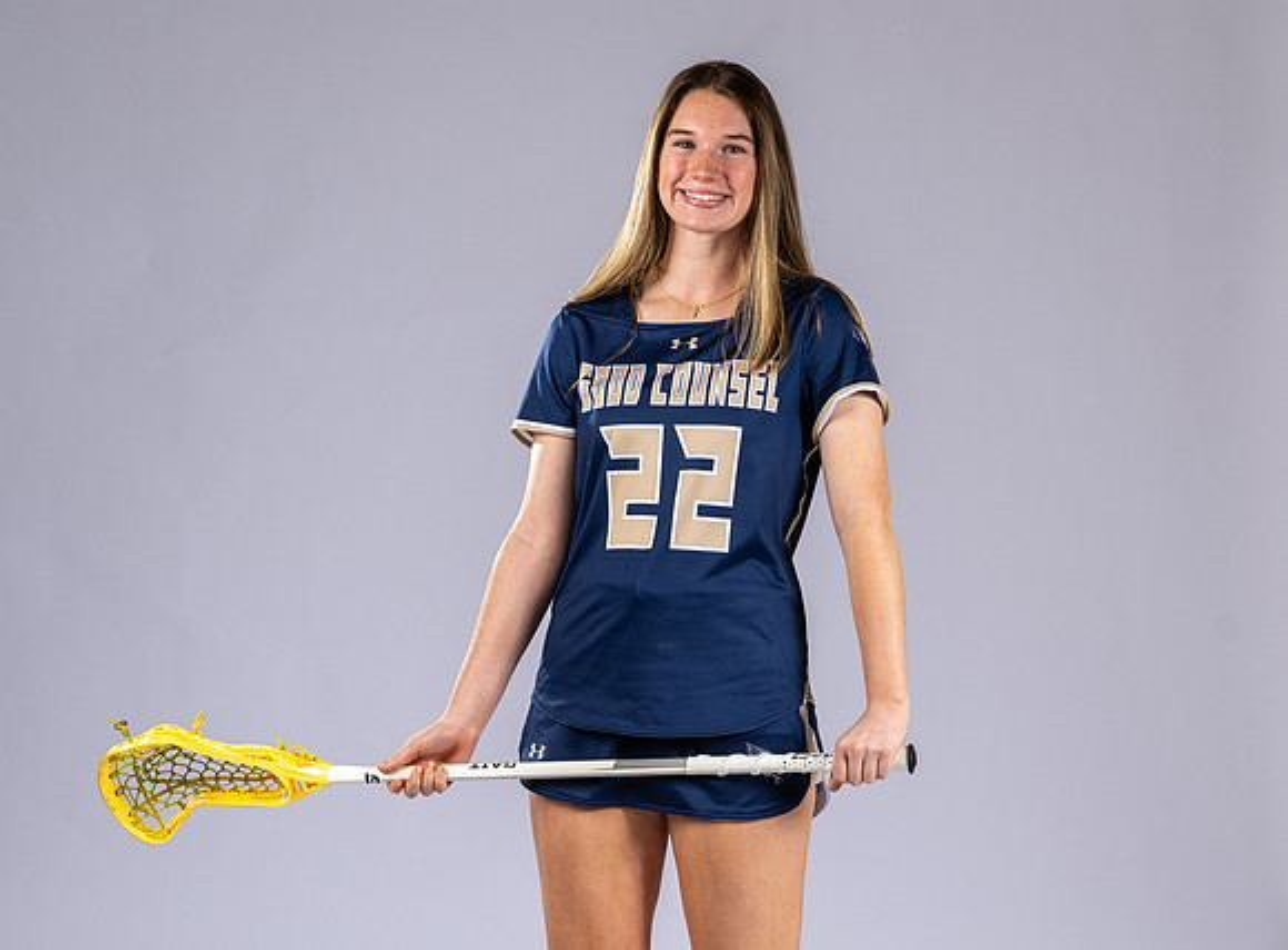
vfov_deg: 11.0
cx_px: 691
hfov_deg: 14.8
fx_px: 4954
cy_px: 608
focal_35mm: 134
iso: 250
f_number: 6.3
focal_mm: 76
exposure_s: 1/200
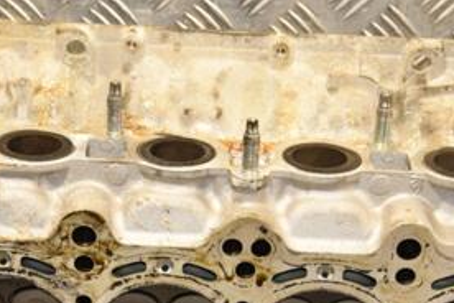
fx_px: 1564
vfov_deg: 11.0
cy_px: 249
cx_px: 242
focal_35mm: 124
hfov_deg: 16.5
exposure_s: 1/160
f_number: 5
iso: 800
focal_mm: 38
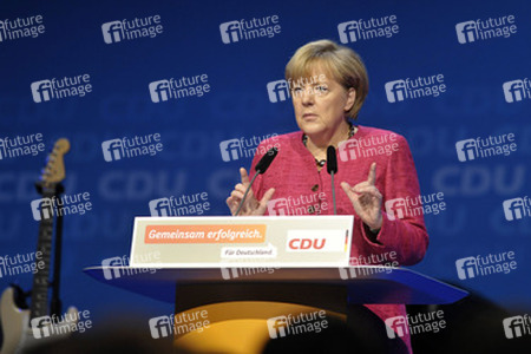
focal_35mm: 300
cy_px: 177
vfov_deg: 4.6
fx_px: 4425
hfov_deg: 6.9
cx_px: 266
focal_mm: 300
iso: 2500
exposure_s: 1/320
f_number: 4
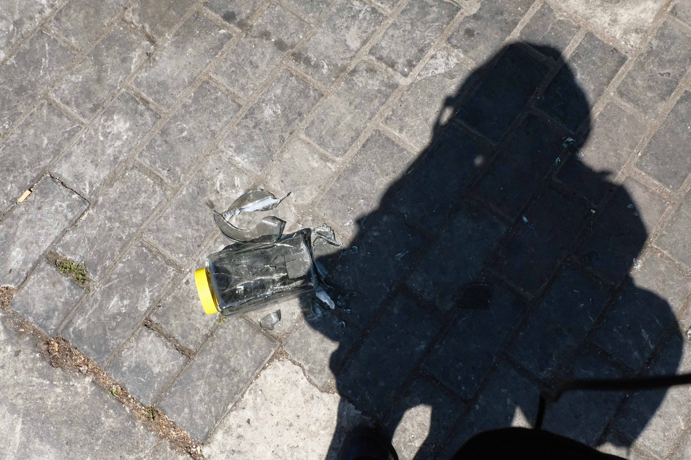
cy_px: 230
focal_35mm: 32
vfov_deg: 41.1
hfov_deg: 58.7
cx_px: 346
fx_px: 614
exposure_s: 1/1600
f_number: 13
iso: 3200
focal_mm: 21.1
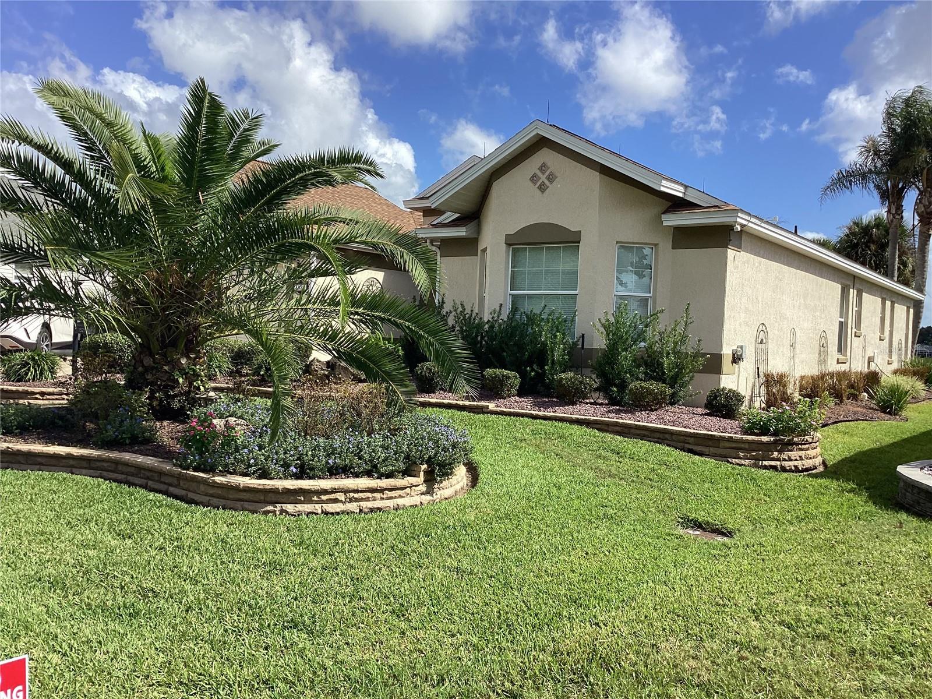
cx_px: 466
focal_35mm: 31
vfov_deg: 45.4
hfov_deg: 58.4
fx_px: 835
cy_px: 350
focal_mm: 3.3
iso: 25
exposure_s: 1/1235
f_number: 2.4
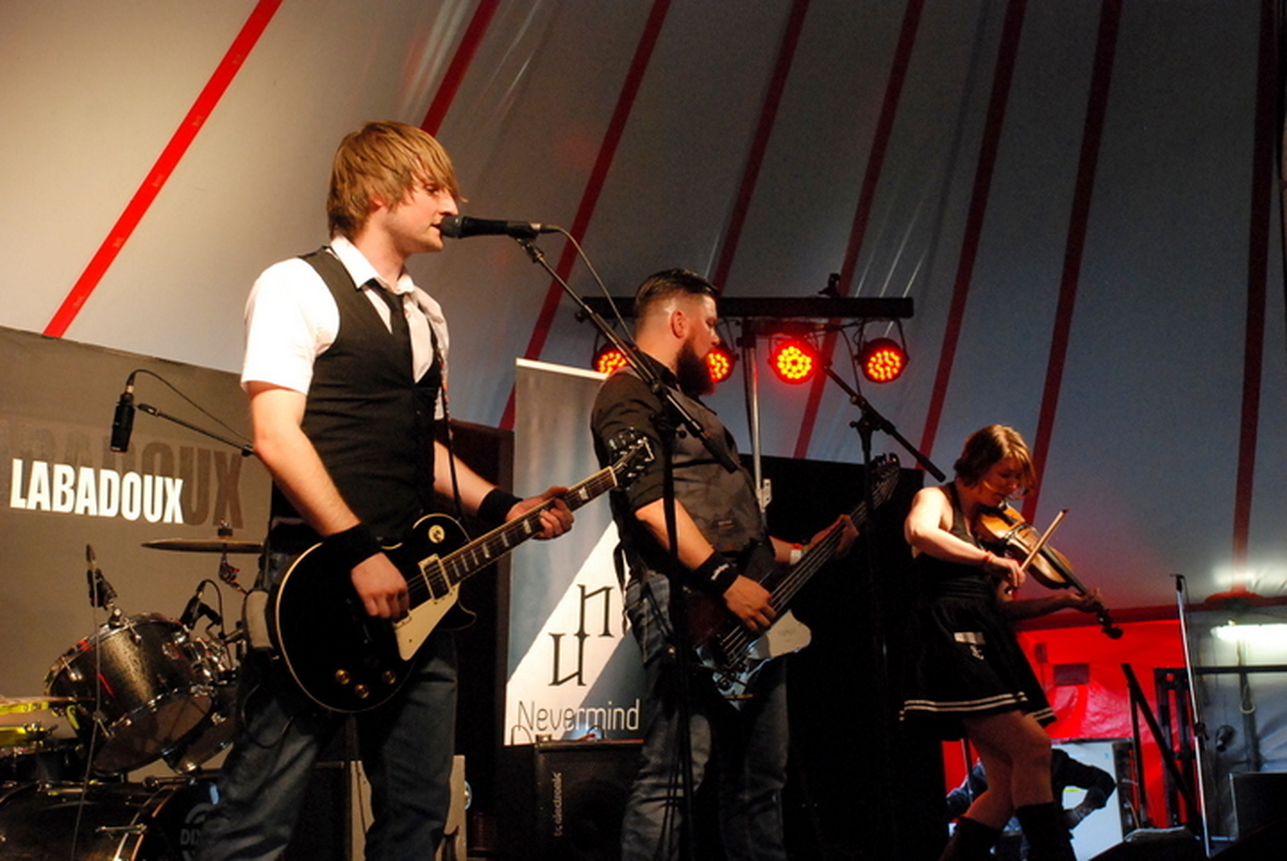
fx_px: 2148
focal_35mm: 60
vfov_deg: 22.7
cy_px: 430
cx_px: 644
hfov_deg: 33.4
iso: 1600
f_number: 4.5
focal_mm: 40
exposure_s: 1/160
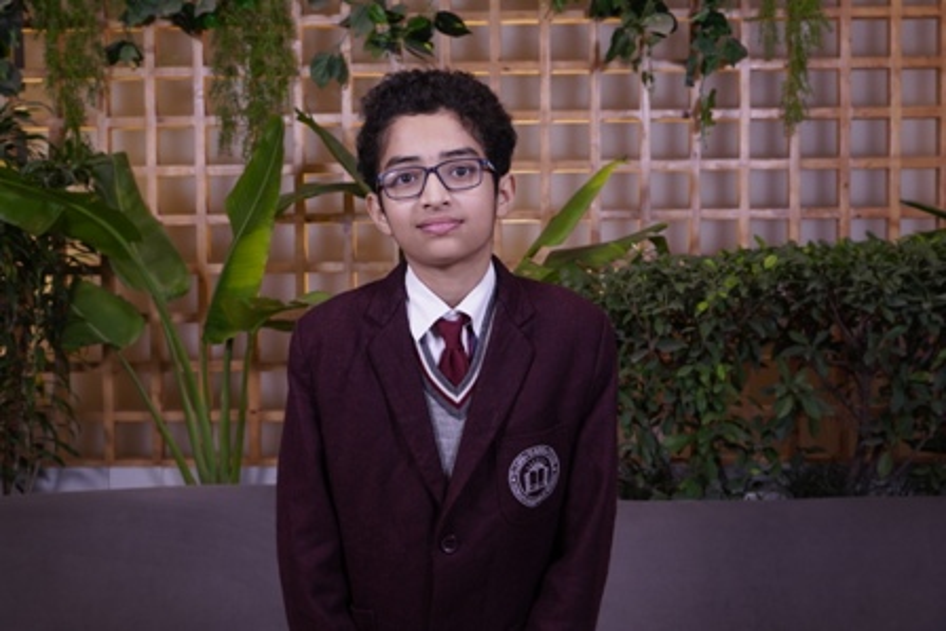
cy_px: 316
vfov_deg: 28.1
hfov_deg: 41.1
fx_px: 1262
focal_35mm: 48
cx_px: 473
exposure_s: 1/125
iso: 500
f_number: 5
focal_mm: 32
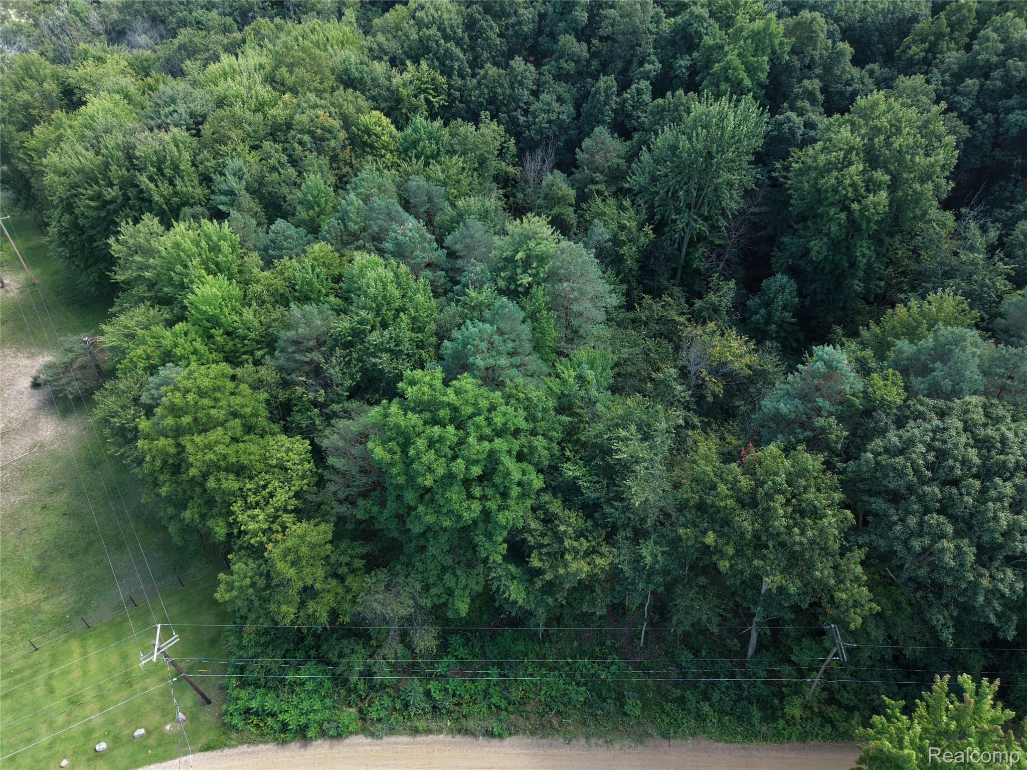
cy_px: 385
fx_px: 712
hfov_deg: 71.6
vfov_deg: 56.8
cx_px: 514
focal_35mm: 24
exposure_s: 1/50
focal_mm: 8.67
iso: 100
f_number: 1.8
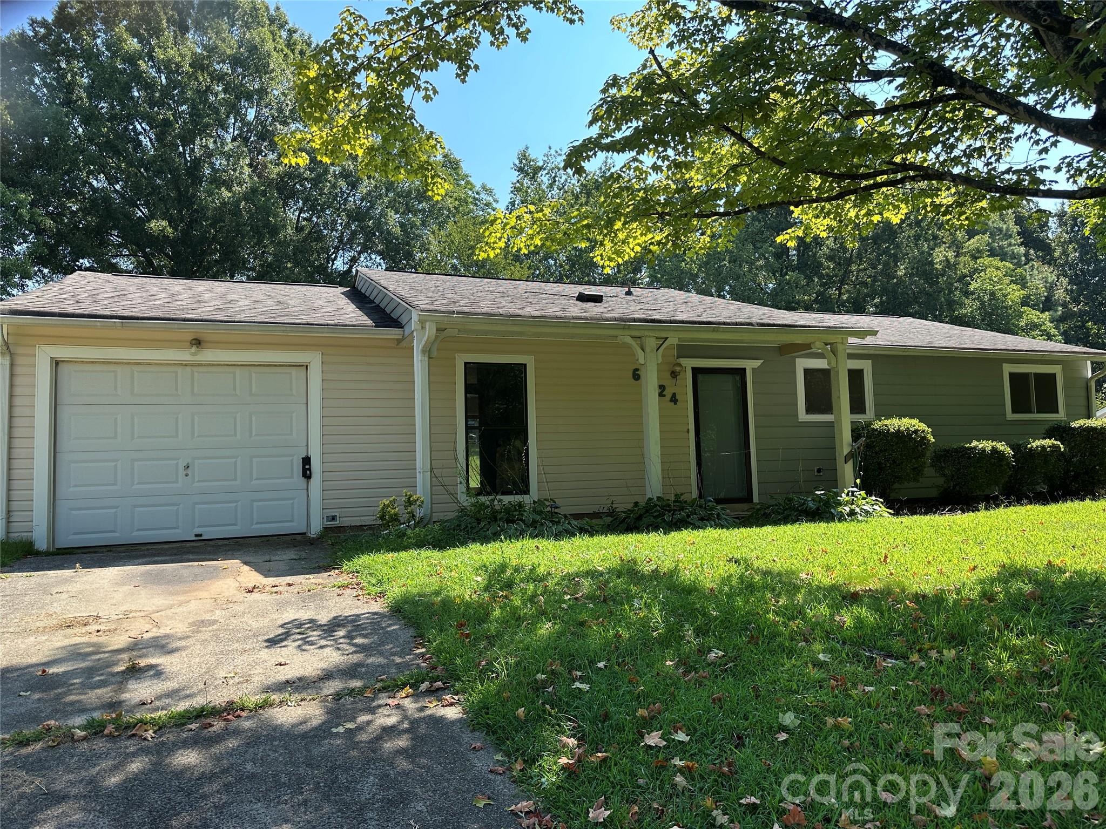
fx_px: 767
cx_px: 553
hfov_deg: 71.6
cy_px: 414
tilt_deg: +3.9
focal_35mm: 24
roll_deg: +1.4
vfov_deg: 56.8
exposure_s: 1/1157
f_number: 1.78
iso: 80
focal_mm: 6.86
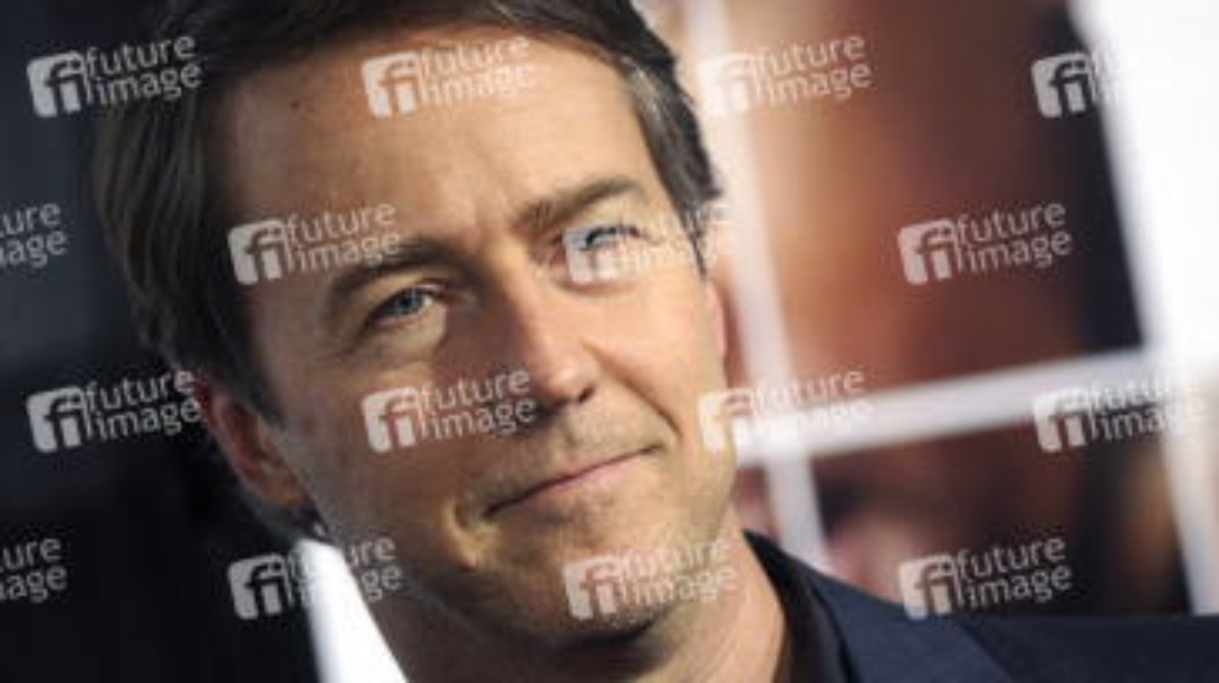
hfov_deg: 5.6
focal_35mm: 389
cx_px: 693
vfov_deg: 3.1
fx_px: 12563
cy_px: 328
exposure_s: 1/500
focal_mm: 300
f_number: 4.5
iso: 1600
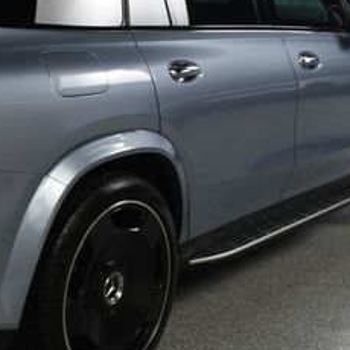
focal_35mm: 78
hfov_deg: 21.6
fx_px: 892
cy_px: 134
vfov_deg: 22.1
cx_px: 26
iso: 100
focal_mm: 22
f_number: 11
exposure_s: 1/160
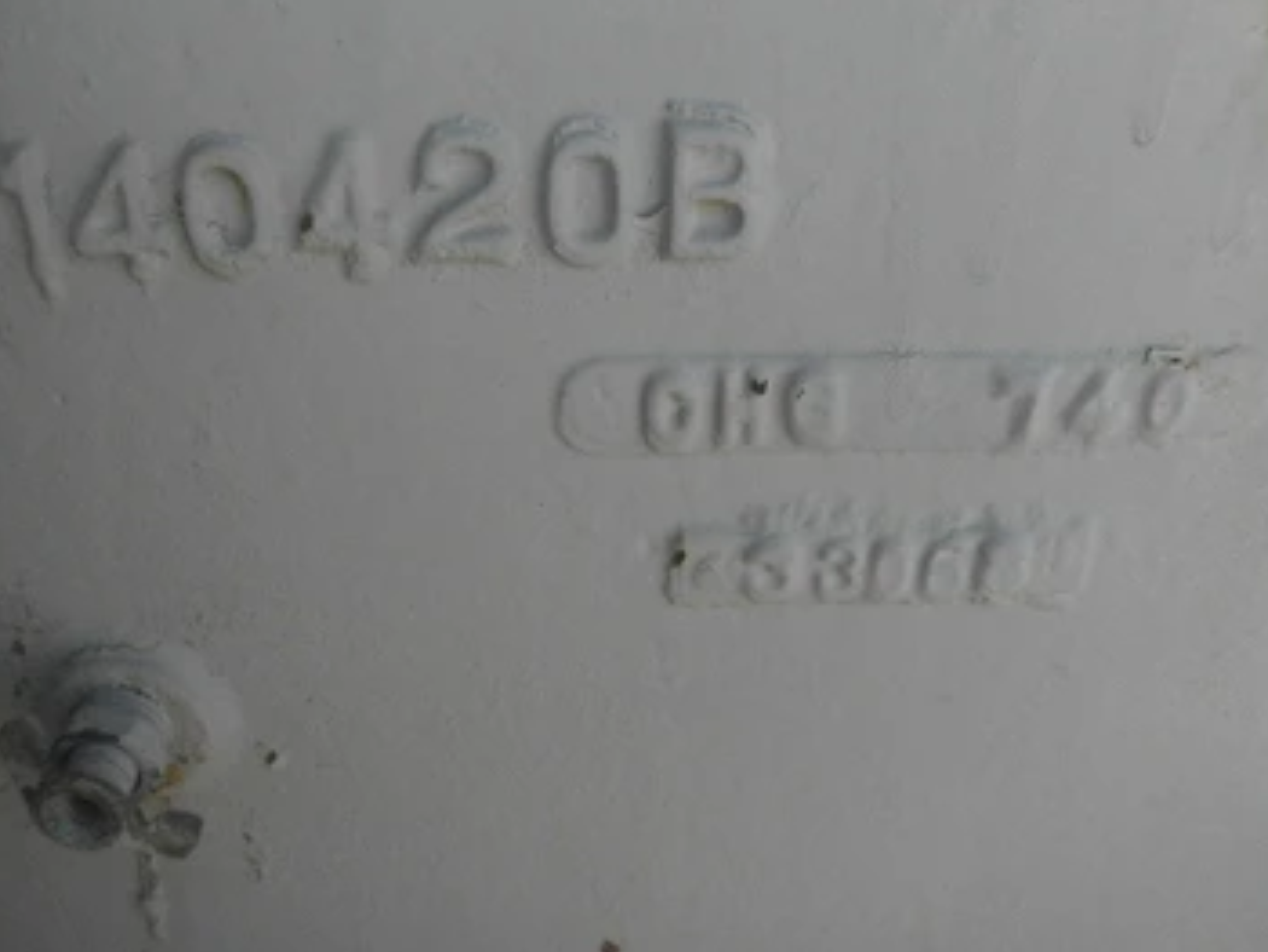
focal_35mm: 32
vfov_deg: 44.2
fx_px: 1173
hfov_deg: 56.7
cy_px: 438
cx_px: 591
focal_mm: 5
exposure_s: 1/160
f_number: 3
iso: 64
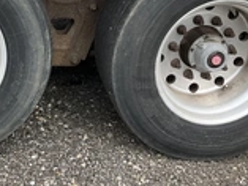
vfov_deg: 19.8
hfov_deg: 26.0
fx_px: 531
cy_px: 46
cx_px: 68
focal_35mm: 74
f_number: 1.8
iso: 25
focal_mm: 3
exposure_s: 1/545
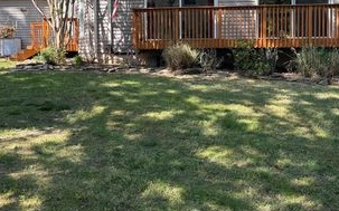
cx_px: 164
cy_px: 51
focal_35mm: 42
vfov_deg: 30.0
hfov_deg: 47.2
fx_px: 388
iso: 80
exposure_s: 1/693
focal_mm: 6.76
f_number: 1.78
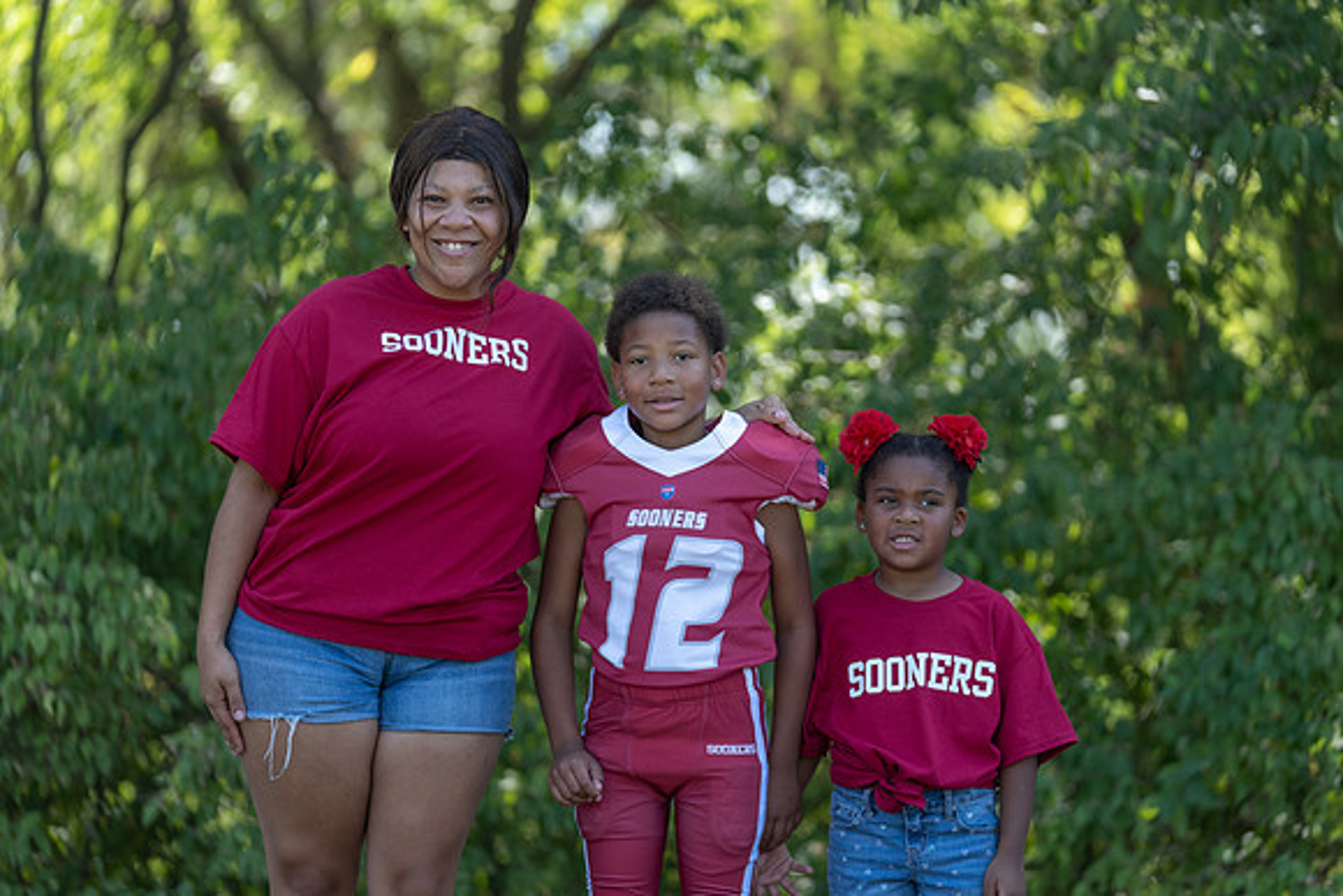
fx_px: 4925
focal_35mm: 132
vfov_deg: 10.4
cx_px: 672
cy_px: 448
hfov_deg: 15.5
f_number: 2.8
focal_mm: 132
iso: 100
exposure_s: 1/400
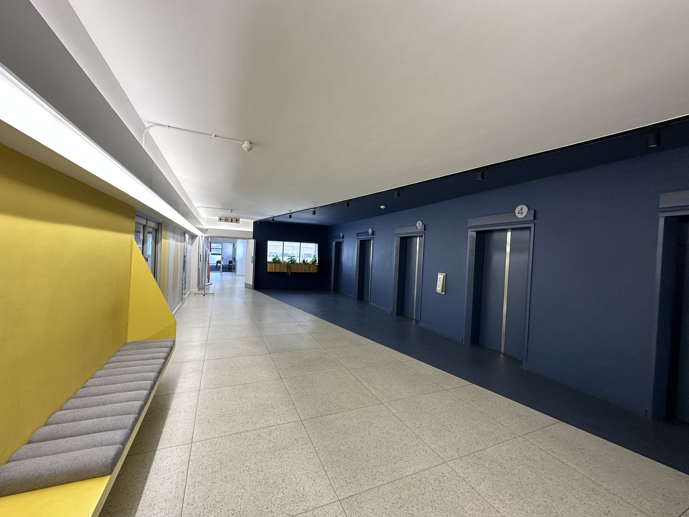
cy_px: 258
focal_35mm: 14
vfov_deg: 85.7
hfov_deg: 102.1
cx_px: 344
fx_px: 279
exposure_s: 1/99
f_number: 2.2
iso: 100
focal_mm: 2.22
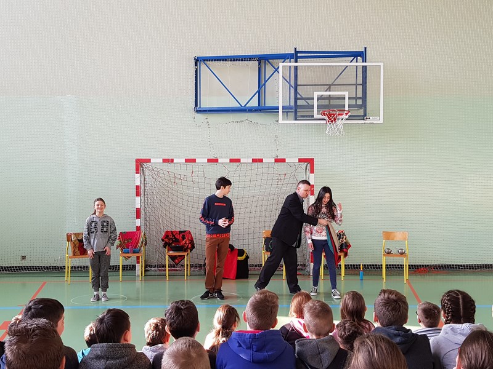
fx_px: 370
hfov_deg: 67.3
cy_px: 184
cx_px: 246
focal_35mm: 26
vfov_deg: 53.1
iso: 80
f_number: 1.7
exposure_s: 1/100
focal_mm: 4.2
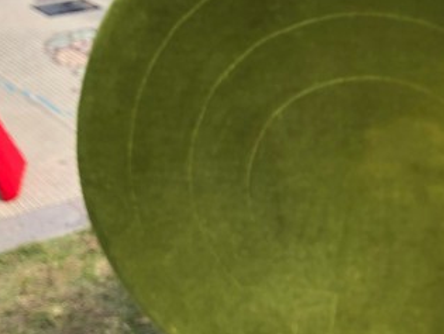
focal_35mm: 71
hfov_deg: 26.4
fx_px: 912
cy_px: 271
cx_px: 402
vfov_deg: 20.5
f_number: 1.8
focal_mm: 3.99
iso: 20
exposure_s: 1/1000
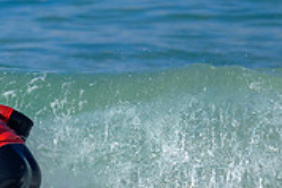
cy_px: 167
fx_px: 27987
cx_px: -165
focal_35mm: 3570
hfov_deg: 0.6
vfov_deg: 0.4
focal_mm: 800
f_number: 6.3
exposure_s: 1/2000
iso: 320
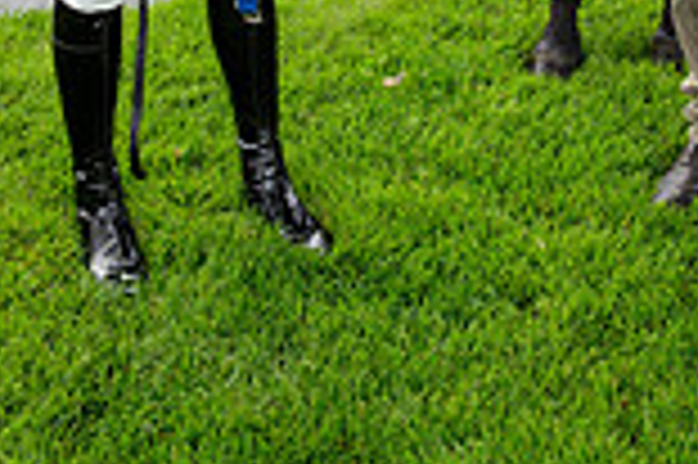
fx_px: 1801
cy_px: -351
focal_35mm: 93
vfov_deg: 13.3
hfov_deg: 21.7
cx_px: 534
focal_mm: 32
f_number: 7.1
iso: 200
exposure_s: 1/250
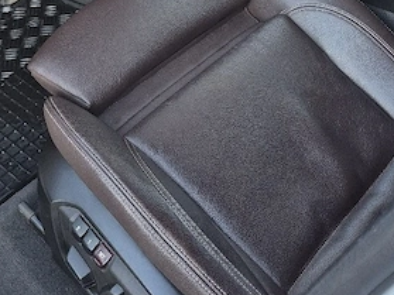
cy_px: -130
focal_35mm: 66
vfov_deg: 19.7
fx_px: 751
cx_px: 169
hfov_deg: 29.4
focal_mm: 5.4
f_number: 1.8
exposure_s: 1/182
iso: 250
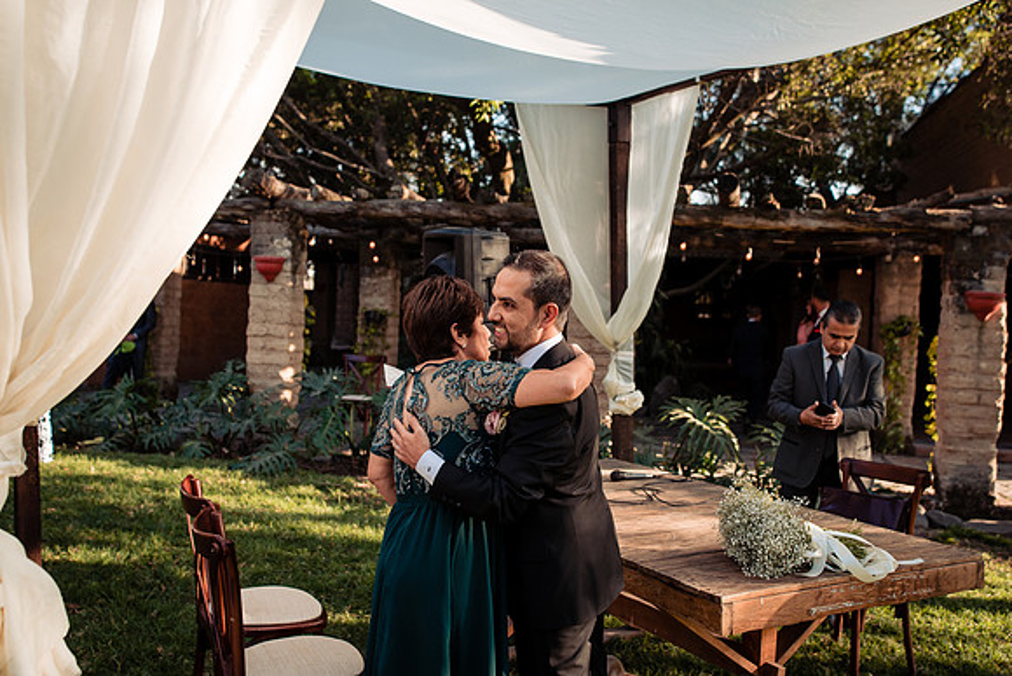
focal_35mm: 35
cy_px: 338
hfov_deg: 54.4
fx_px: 984
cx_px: 506
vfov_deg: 37.9
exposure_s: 1/500
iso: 125
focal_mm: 35
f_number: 4
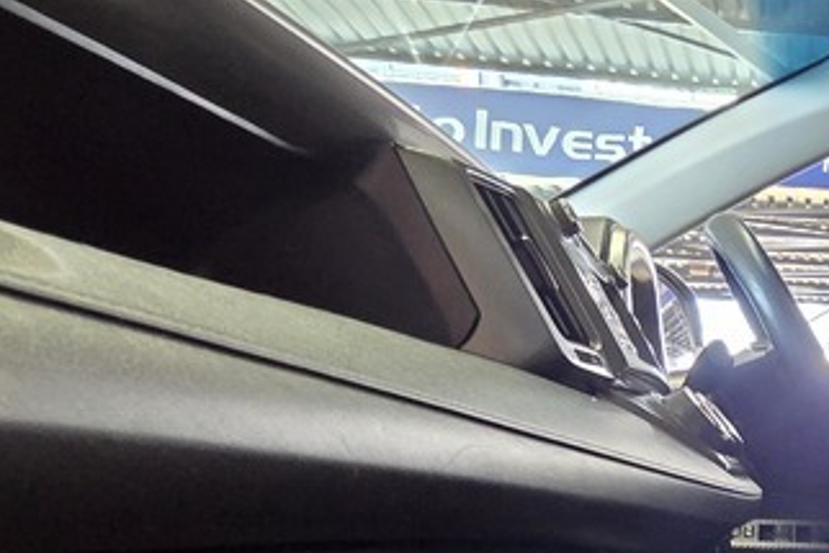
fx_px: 991
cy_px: 615
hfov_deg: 31.3
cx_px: 1151
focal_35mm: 43
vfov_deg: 28.3
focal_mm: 2.2
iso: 500
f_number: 2.2
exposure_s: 1/50
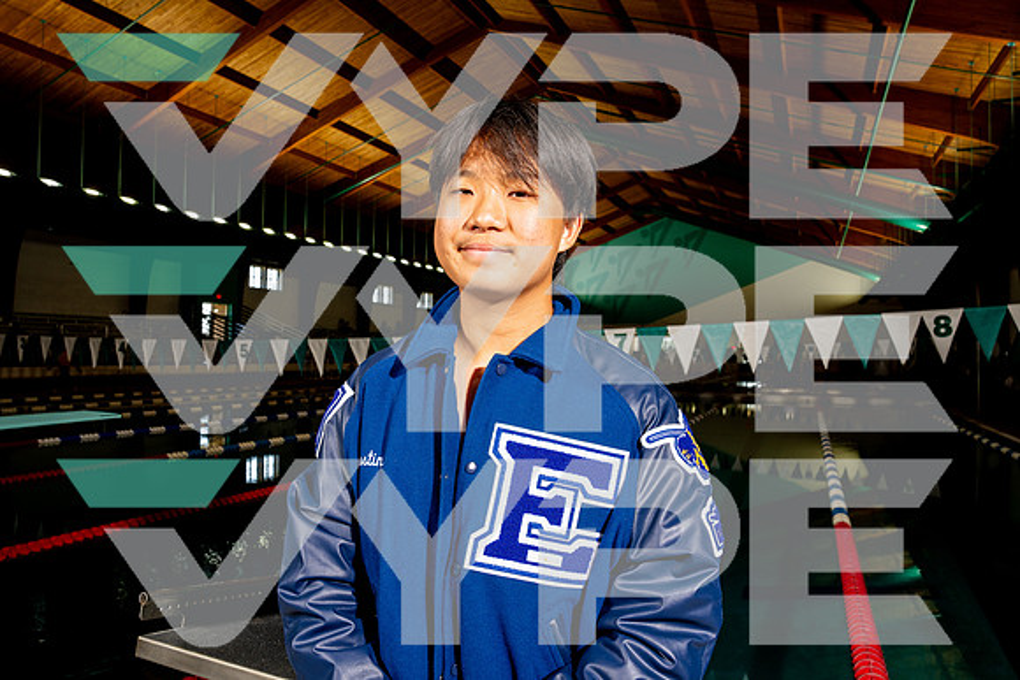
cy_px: 340
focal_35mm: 24
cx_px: 510
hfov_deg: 73.7
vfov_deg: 53.2
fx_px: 680
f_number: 7.1
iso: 500
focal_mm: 24
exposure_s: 1/125
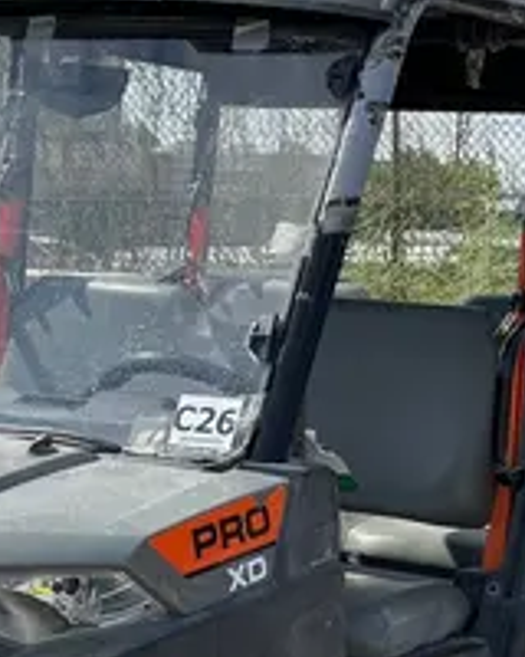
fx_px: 1806
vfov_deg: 19.8
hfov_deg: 16.4
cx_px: 115
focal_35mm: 93
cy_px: 701
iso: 50
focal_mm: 5.1
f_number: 1.6
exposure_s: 1/3135
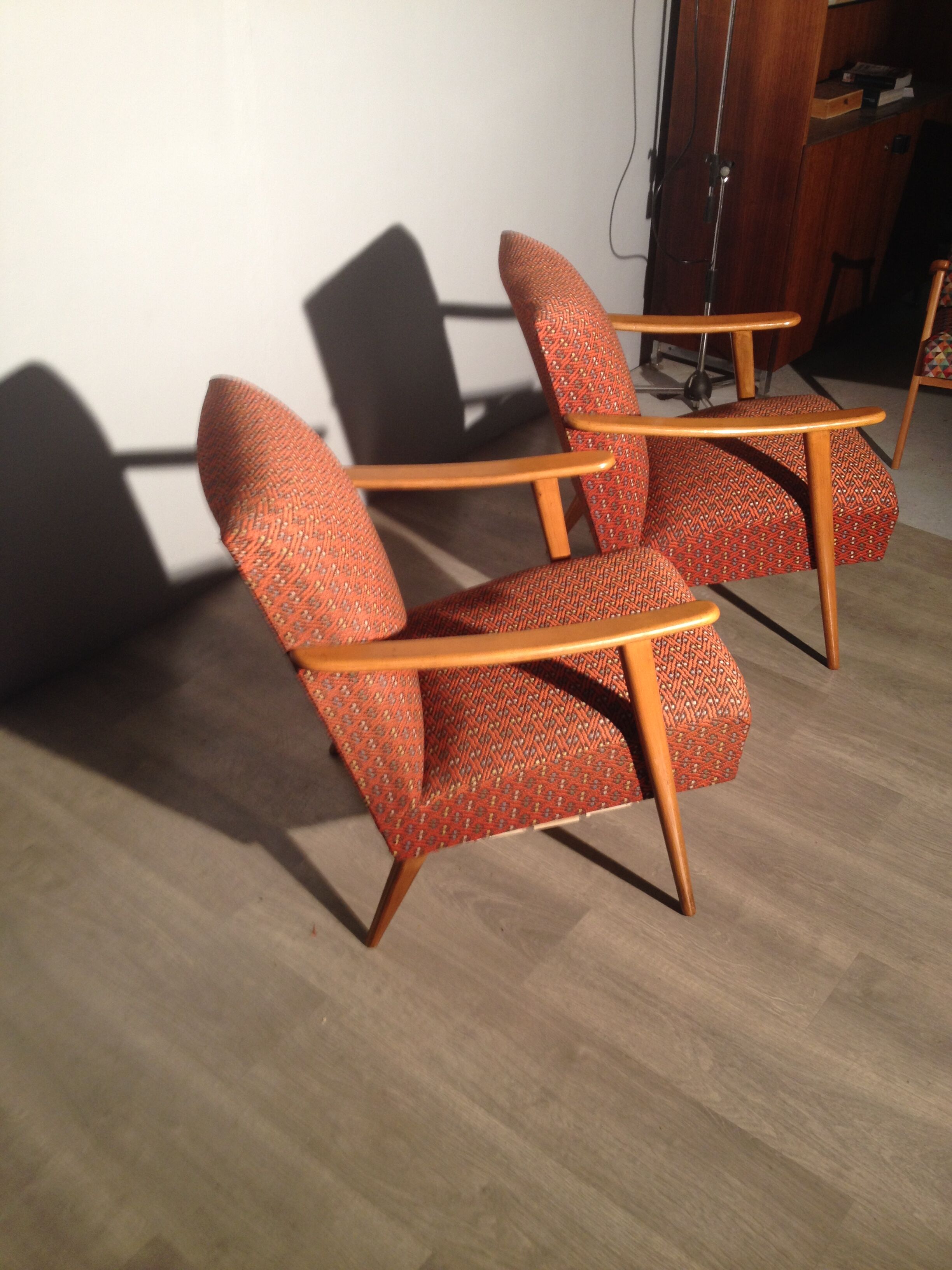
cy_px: 635
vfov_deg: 52.6
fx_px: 1283
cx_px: 476
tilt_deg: -31.3
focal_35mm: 35
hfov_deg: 40.7
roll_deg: -1.2
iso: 64
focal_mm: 4.28
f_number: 2.4
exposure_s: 1/20
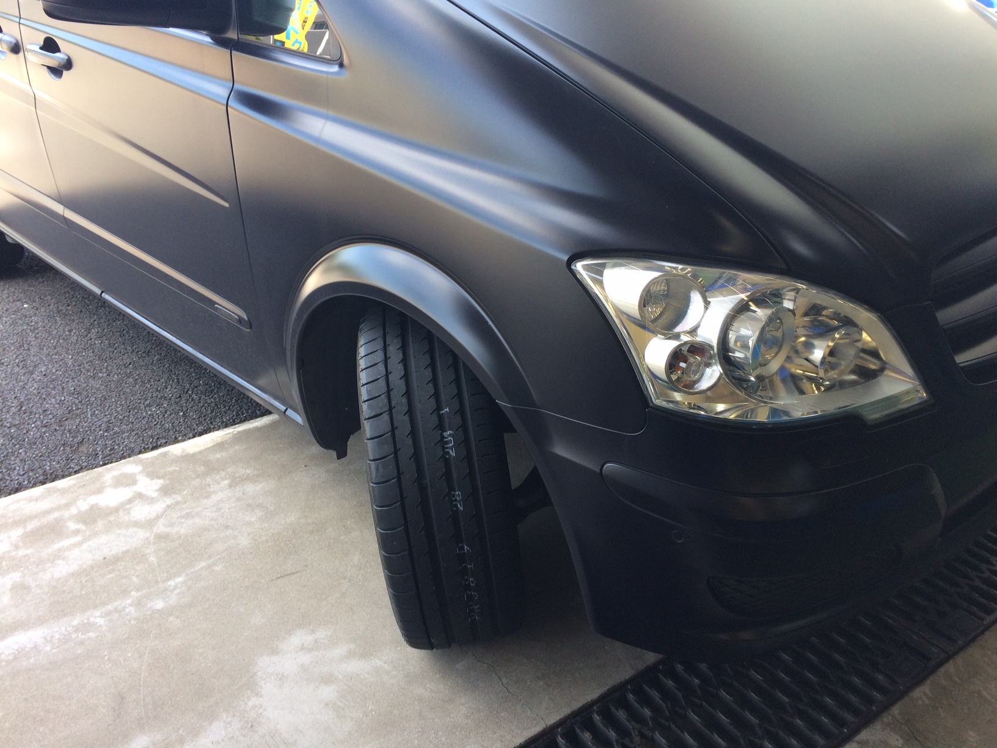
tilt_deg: -28.5
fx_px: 835
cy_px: 374
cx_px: 498
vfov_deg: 48.2
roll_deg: +0.3
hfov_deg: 61.7
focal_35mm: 29
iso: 50
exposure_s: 1/120
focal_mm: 4.15
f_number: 2.2
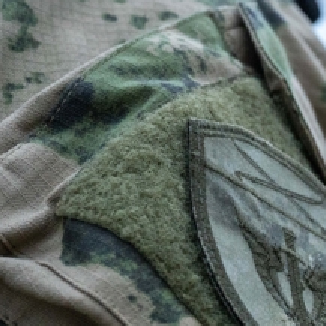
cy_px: 185
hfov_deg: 12.3
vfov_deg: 12.9
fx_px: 1438
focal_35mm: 135
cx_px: 488
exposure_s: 1/100
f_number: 7.1
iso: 3200
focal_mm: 46
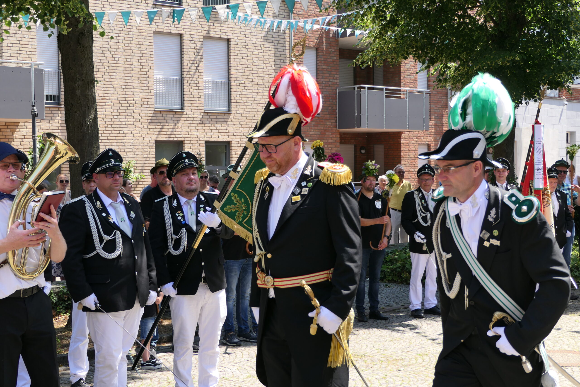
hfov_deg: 36.2
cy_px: 194
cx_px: 290
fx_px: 886
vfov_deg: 24.6
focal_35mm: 55
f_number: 4
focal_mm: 20.3
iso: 125
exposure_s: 1/320
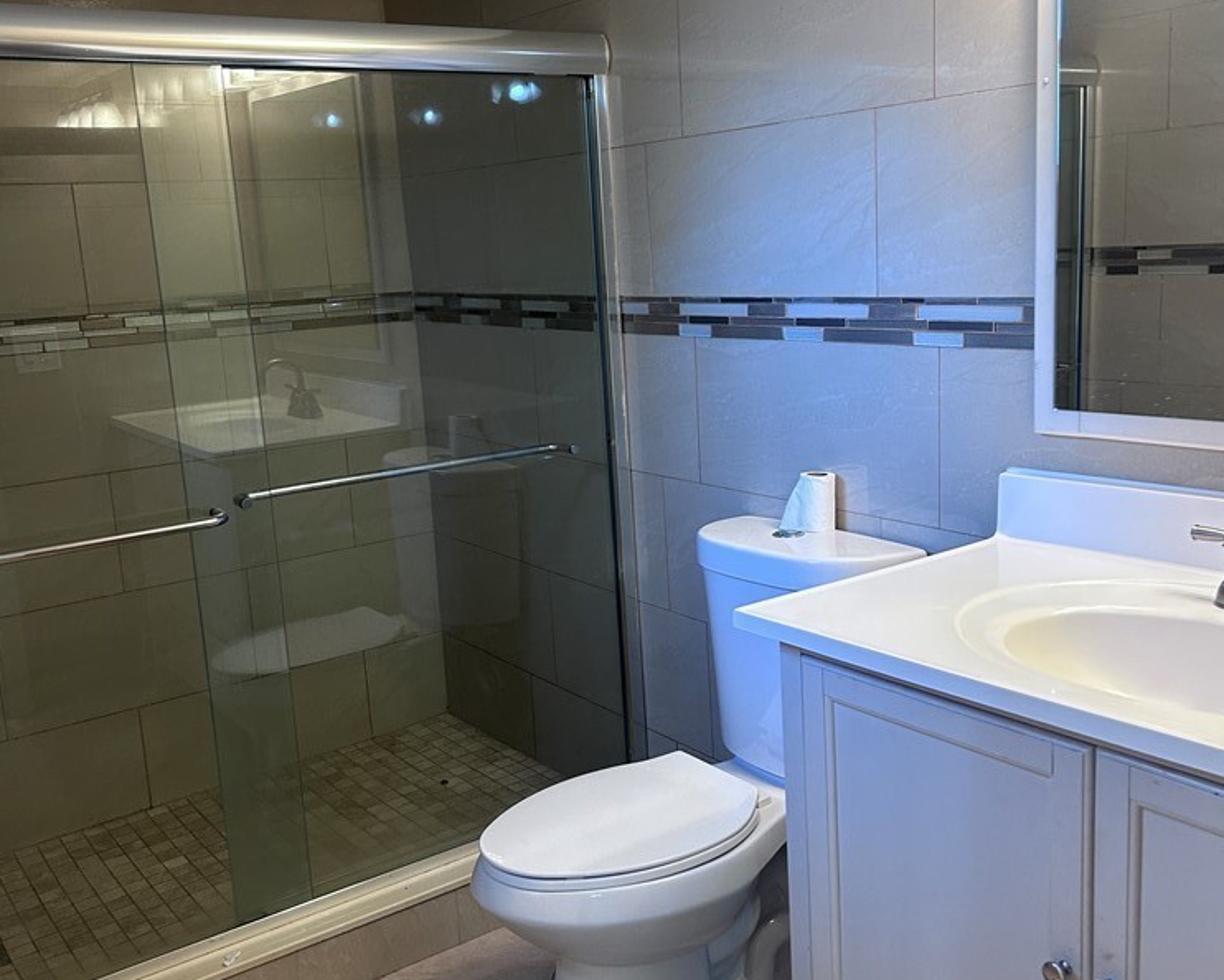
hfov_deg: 51.5
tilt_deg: -11.6
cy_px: 482
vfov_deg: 42.2
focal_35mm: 35
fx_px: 1268
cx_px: 614
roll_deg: +3.0
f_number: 1.5
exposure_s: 1/120
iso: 125
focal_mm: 5.7
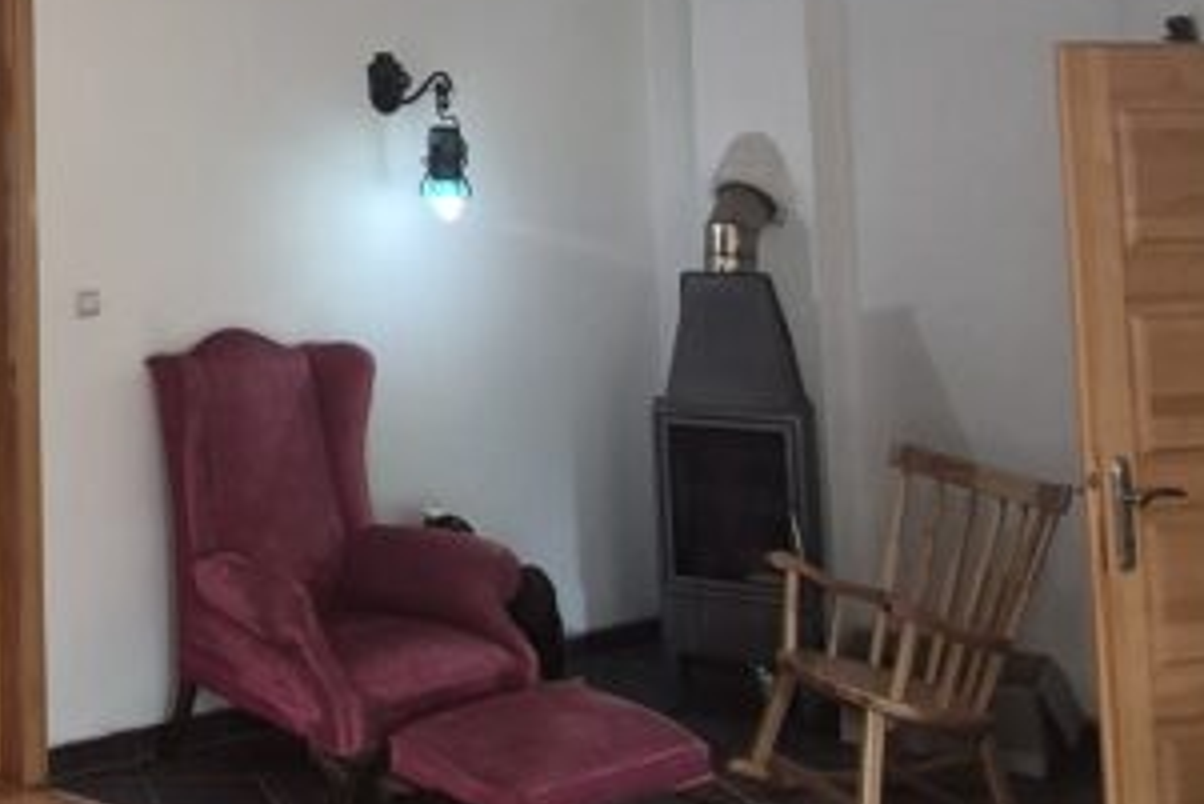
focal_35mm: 46
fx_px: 1539
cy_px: 68
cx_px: -92
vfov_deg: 28.1
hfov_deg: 36.7
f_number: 2.2
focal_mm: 1.74
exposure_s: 1/50
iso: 125
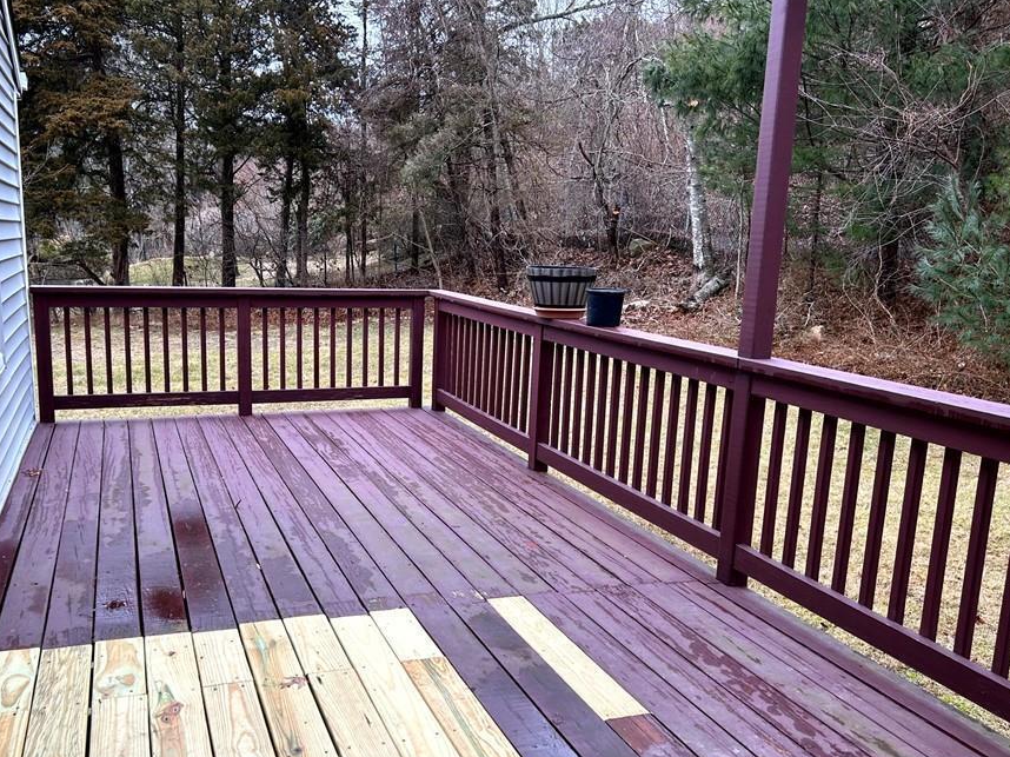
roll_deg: -1.5
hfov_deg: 58.1
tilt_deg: -9.9
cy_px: 409
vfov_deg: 45.4
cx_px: 424
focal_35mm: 31
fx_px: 904
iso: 40
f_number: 1.5
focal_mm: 5.7
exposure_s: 1/273
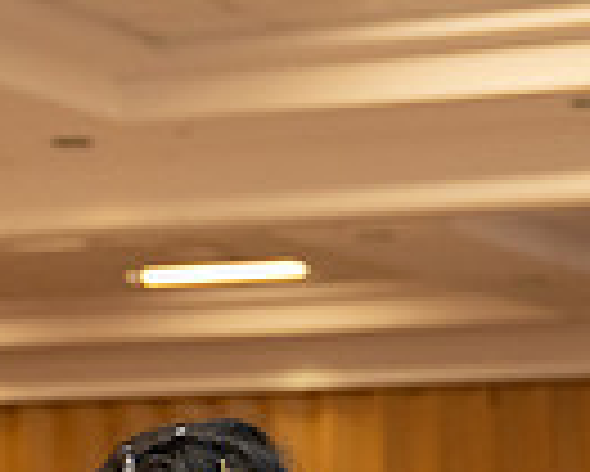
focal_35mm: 192
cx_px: 131
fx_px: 3355
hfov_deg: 10.0
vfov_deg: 7.8
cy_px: 798
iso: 1000
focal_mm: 46
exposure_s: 1/160
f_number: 3.5
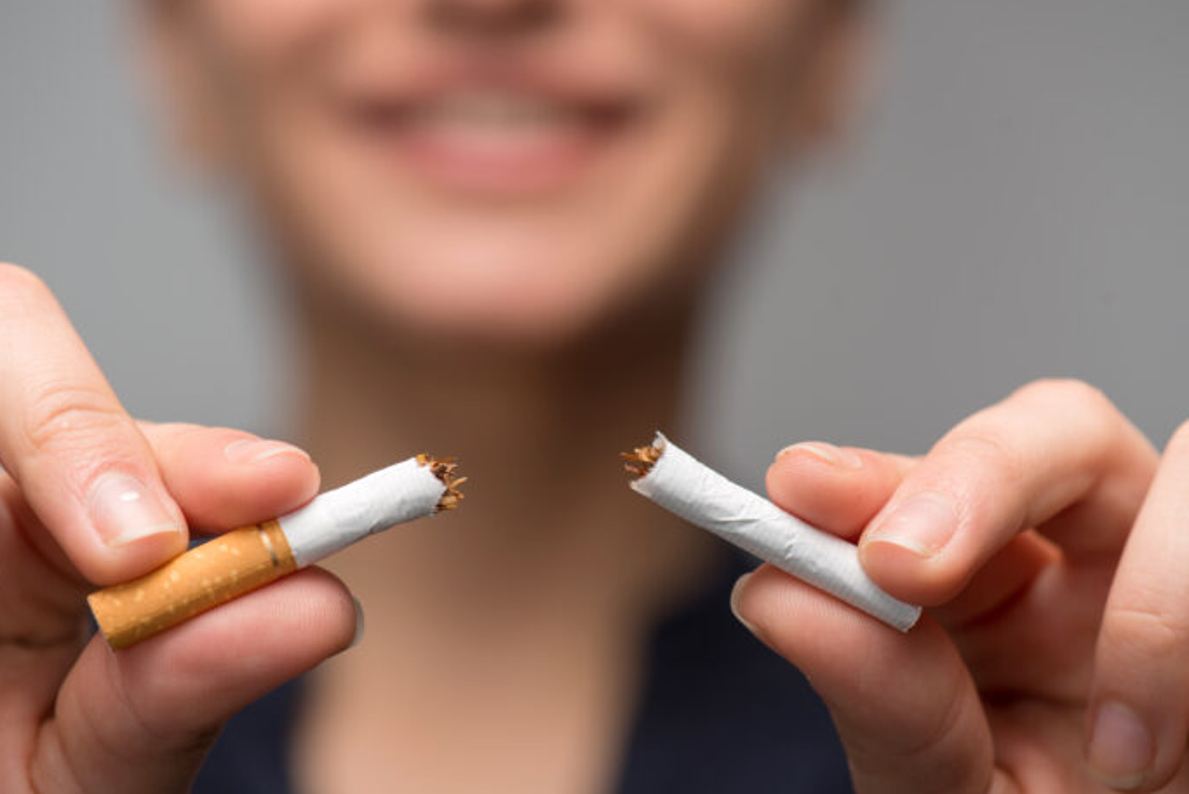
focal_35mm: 118
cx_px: 562
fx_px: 3899
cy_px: 394
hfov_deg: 17.3
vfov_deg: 11.6
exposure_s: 1/200
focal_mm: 105
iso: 100
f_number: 7.1
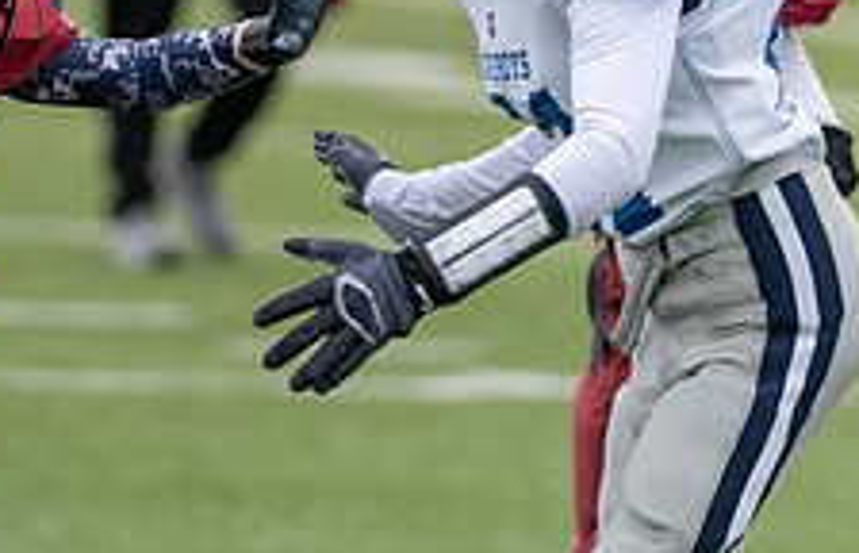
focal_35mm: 538
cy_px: 363
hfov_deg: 3.9
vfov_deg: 2.5
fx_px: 12697
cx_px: -132
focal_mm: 200
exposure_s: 1/1250
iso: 250
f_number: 3.5
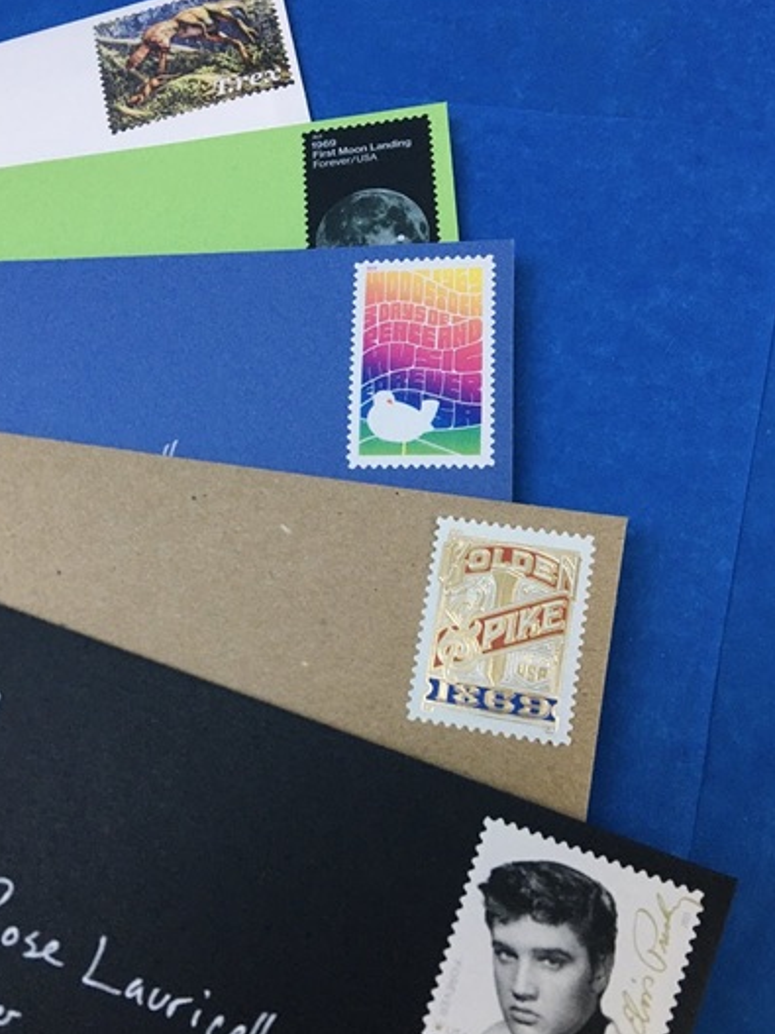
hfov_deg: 42.8
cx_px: 337
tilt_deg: -70.6
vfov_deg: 55.3
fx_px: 985
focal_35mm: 33
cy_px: 547
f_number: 2.2
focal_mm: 4.15
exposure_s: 1/30
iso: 40
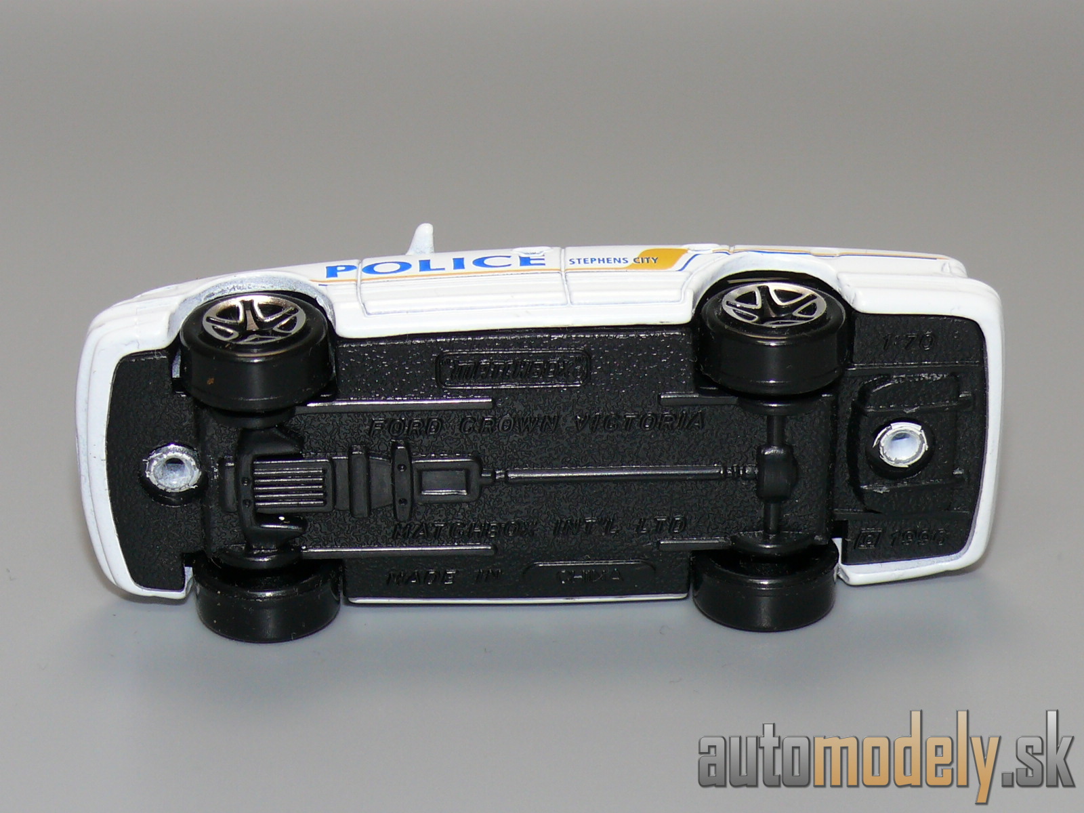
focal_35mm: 116
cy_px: 406
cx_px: 542
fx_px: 3633
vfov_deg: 12.8
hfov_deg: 17.0
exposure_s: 1/30
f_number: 4
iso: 100
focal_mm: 14.3
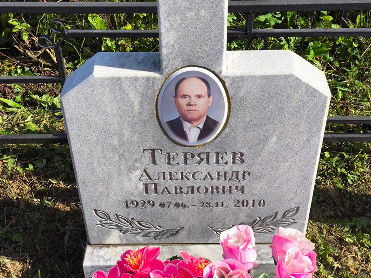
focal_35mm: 50
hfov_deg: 38.2
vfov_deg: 29.1
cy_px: 139
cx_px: 186
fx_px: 536
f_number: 1.7
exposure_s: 1/1118
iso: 50
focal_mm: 4.71
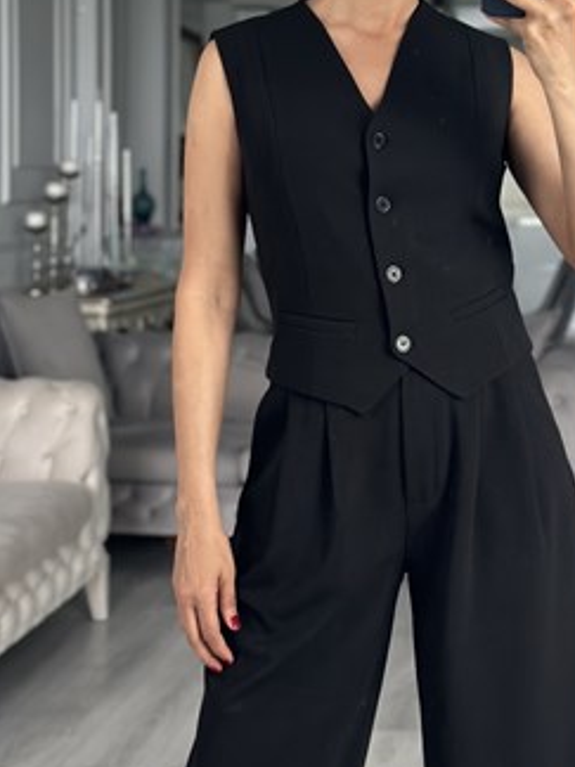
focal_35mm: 75
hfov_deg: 19.6
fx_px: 1661
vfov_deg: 25.8
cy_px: 225
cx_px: 369
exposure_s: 1/79
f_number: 1.78
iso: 125
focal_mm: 6.86
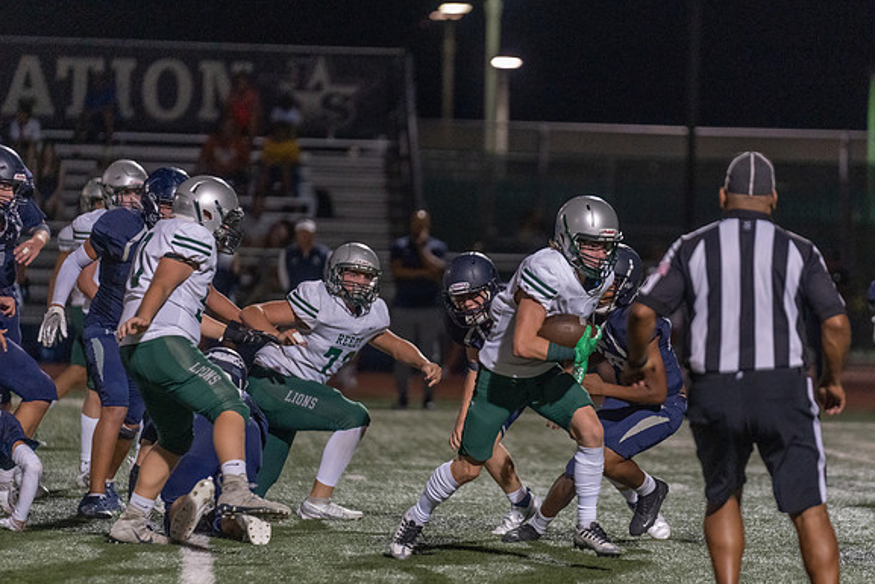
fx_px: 5932
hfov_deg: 8.4
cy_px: 343
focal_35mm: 244
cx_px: 515
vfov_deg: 5.6
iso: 5000
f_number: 2.8
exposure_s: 1/1000
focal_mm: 200
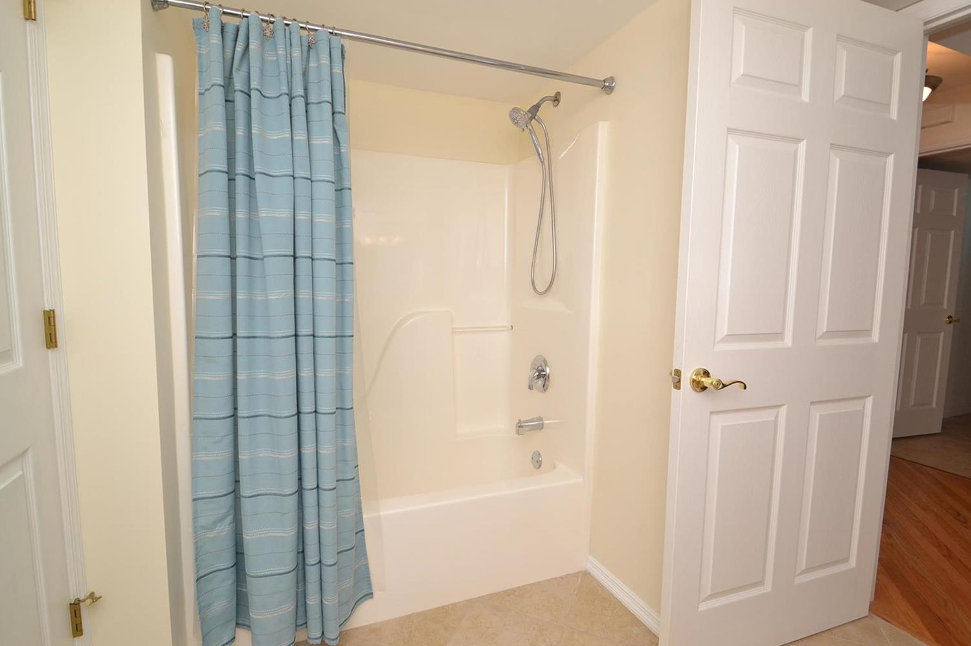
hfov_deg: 96.7
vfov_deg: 73.7
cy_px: 318
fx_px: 431
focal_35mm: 16
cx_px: 476
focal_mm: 10
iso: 400
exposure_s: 1/125
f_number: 6.3
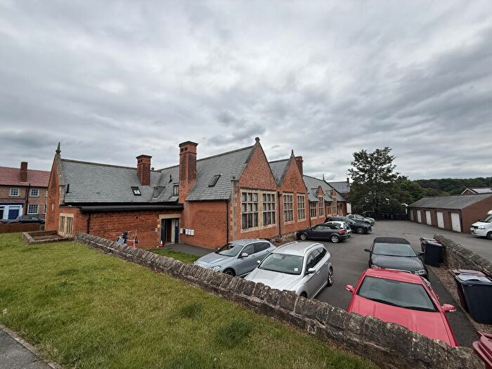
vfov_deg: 85.7
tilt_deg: +5.8
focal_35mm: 14
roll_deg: +0.8
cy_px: 184
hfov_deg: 102.1
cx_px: 246
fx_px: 199
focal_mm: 2.22
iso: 50
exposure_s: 1/1656
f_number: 2.2
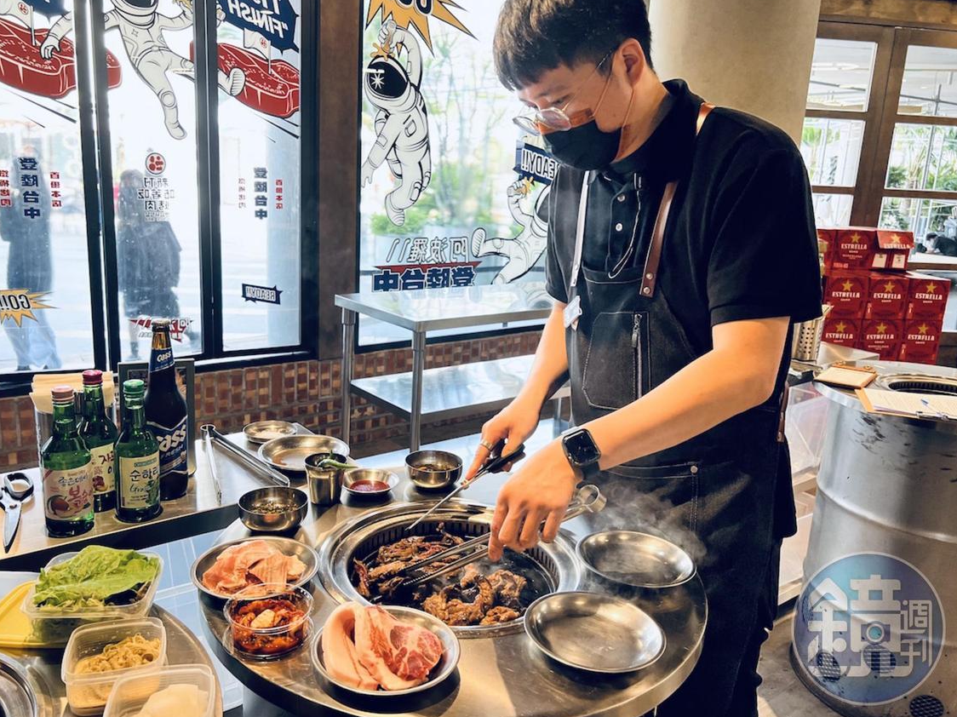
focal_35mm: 28
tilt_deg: -13.0
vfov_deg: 49.7
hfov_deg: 63.4
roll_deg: -2.8
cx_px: 456
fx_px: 774
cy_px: 345
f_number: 1.5
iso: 64
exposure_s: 1/120
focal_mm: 5.7
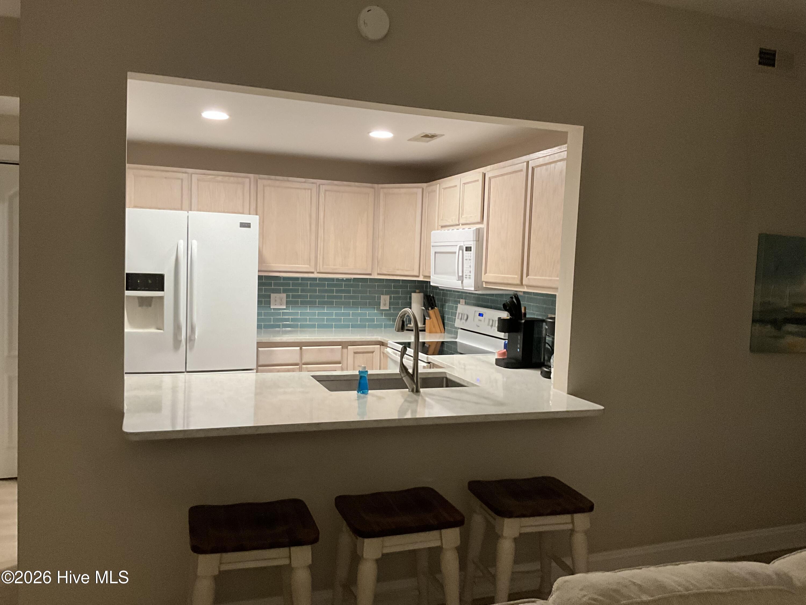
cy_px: 302
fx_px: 675
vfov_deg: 48.2
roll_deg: -1.4
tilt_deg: -3.9
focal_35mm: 29
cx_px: 403
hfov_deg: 61.7
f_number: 1.8
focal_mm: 3
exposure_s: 1/60
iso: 200
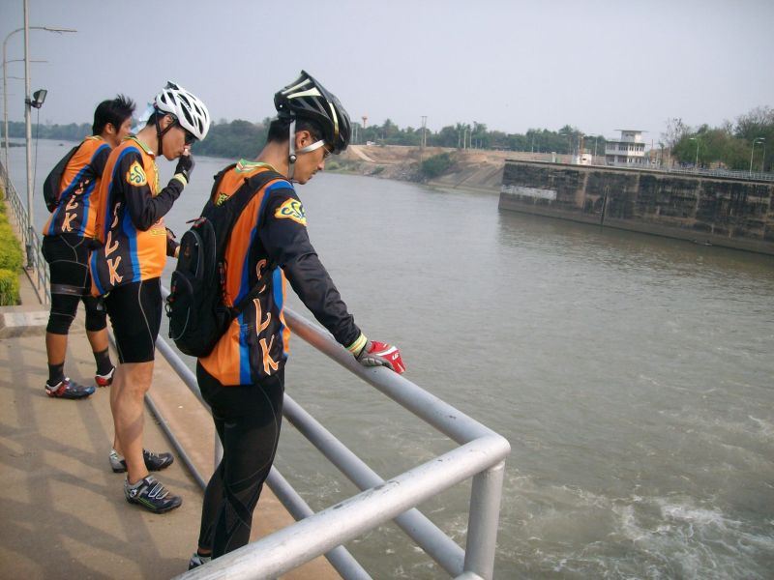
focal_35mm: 35
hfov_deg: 52.6
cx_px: 387
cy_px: 290
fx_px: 783
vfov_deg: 40.7
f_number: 7.2
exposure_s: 1/103
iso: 80
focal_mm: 5.8
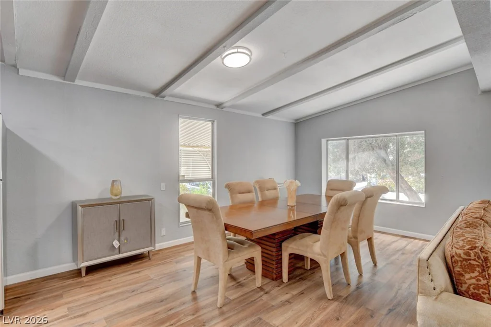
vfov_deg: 70.4
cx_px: 246
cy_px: 164
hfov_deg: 93.3
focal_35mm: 17
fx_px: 232
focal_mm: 11.5
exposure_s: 1/8
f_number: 9
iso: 640
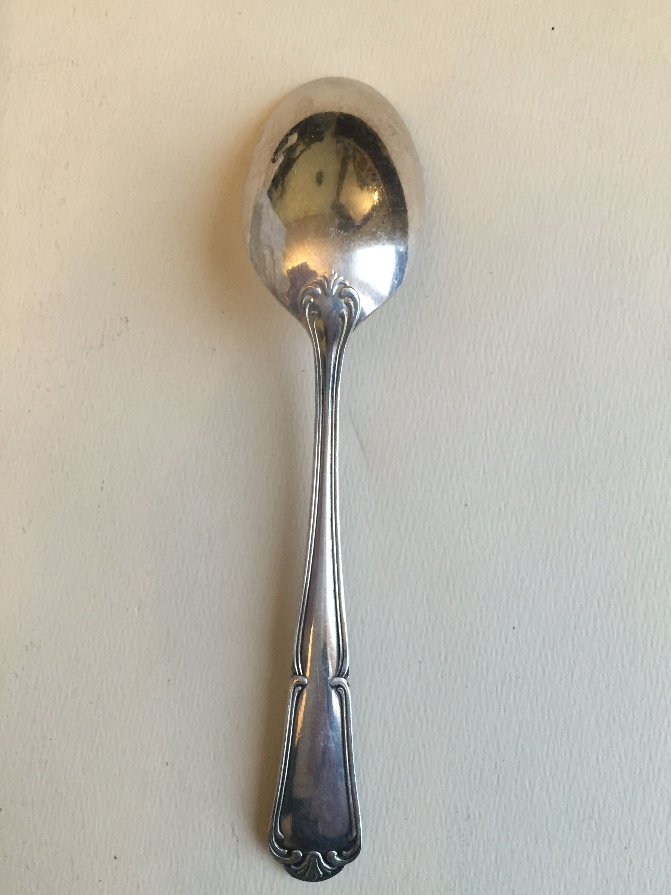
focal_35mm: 29
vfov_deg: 61.7
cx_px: 336
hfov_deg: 48.2
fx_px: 750
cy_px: 448
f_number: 2.2
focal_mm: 4.15
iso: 160
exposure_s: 1/33
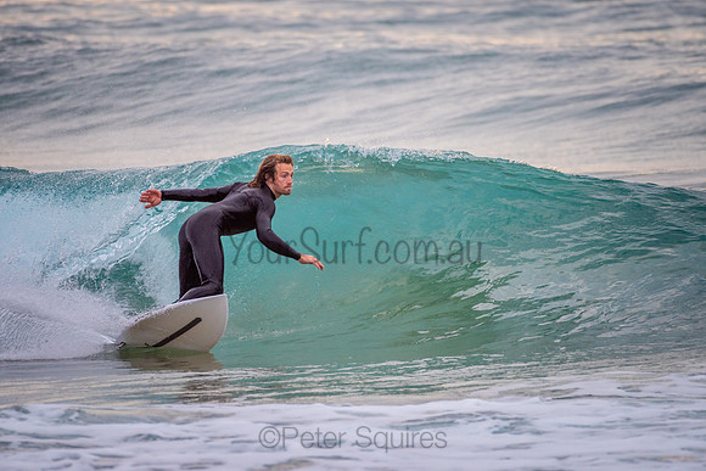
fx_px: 12027
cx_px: 343
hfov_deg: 3.4
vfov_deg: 2.2
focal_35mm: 613
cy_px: 182
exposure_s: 1/800
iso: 450
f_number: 5.6
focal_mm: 500
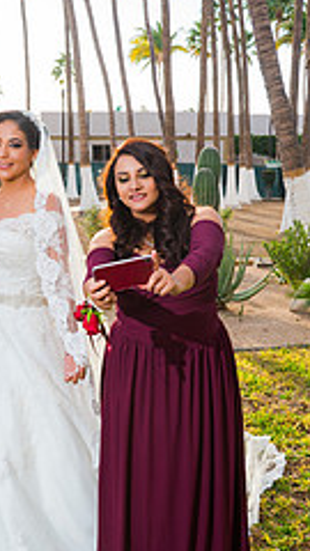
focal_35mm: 49
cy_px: 262
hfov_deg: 23.6
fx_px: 716
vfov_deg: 42.1
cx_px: 14
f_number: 5
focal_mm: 25
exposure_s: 1/250
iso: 320
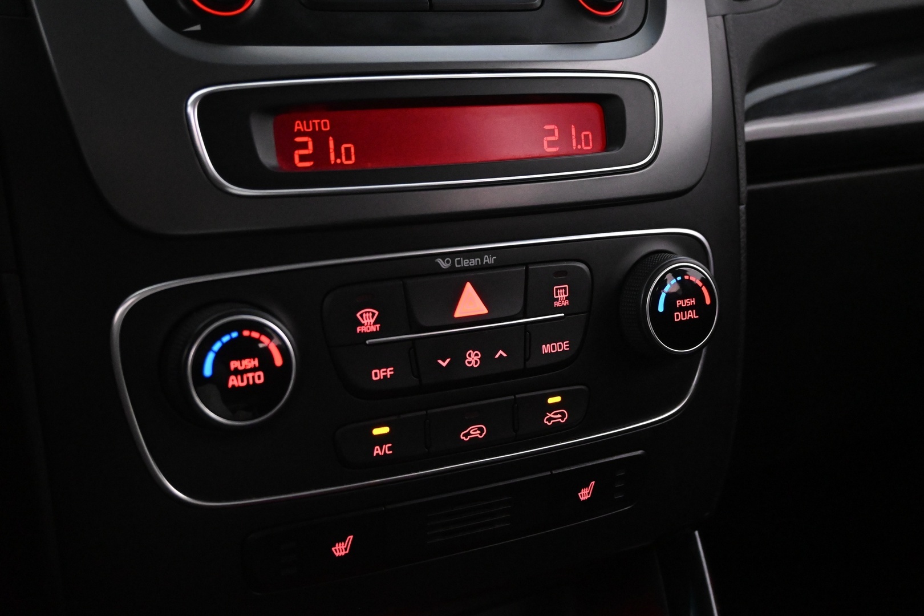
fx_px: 1059
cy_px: 308
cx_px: 462
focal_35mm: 41
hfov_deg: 47.2
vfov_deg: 32.4
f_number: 4.5
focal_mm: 27.5
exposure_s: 1/40
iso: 7200
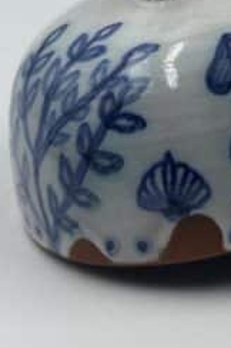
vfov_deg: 12.5
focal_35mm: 164
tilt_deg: -22.4
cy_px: 47
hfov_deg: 8.1
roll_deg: -1.4
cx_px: 381
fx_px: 1583
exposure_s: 1/546
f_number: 1.78
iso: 64
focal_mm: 6.86
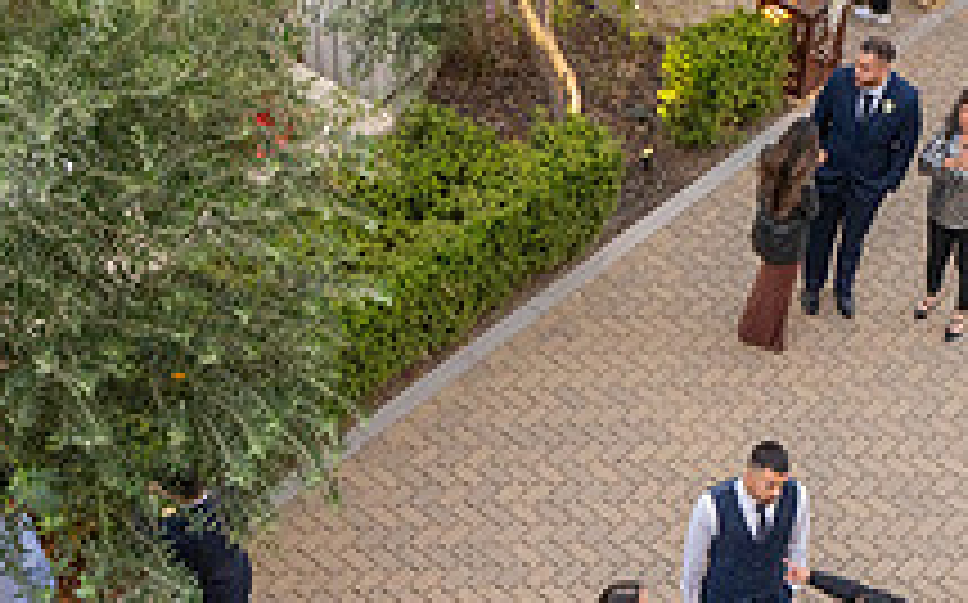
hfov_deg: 31.1
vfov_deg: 18.5
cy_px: 754
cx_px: 522
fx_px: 1740
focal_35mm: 66
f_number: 2.8
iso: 1000
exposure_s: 1/200
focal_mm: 24
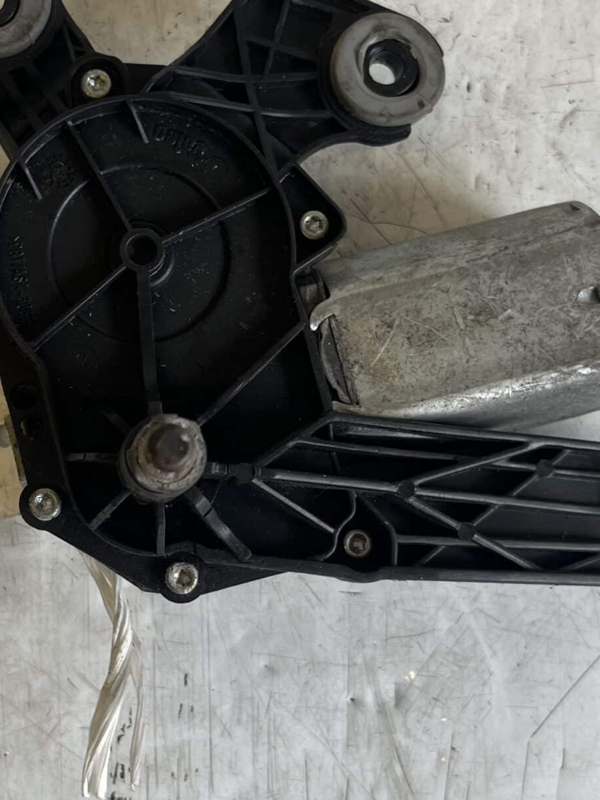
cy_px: 415
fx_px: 1271
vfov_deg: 34.9
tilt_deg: -83.0
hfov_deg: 26.4
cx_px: 209
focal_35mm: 55
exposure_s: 1/100
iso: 40
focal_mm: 5.1
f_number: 1.6
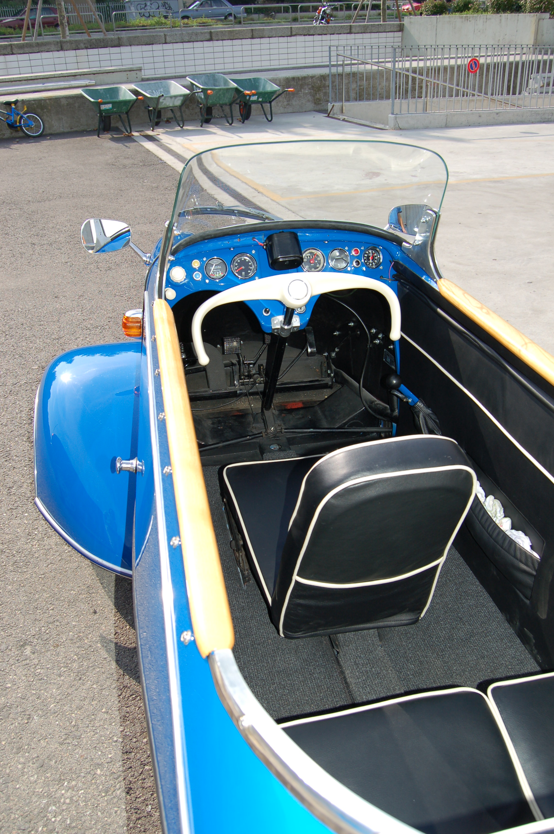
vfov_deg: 64.6
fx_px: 659
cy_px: 417
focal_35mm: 28
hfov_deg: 45.6
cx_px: 277
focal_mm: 19
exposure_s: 1/500
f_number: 5
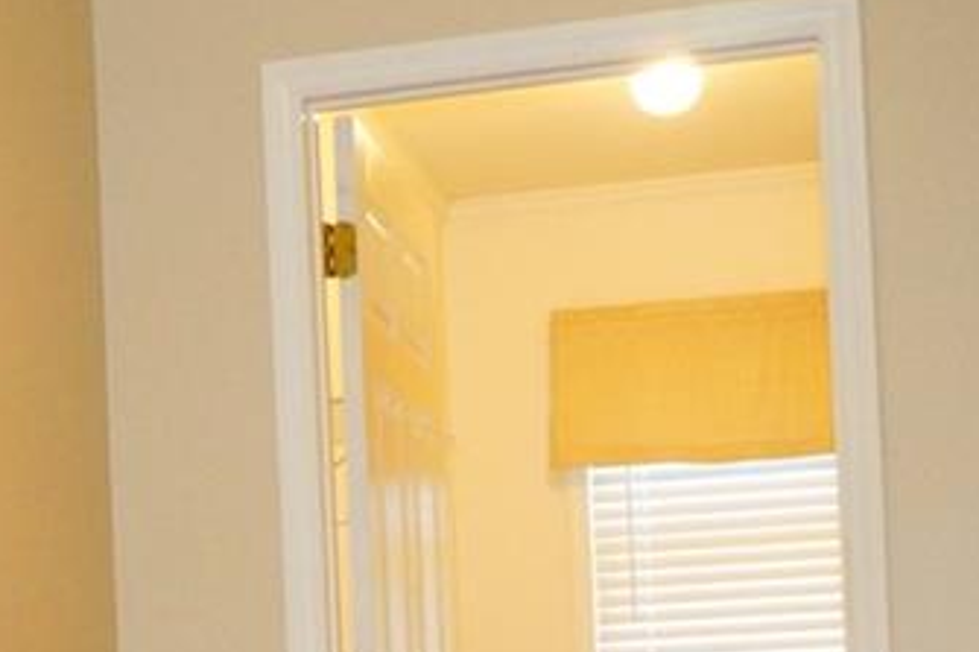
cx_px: 12
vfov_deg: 13.2
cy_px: 779
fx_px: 2745
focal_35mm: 101
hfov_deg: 19.7
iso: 3200
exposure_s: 1/100
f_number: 7.1
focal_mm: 22
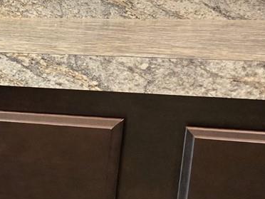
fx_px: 758
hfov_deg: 16.3
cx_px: -228
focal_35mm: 99
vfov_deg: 14.7
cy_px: 197
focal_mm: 5.4
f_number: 1.8
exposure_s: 1/120
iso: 800
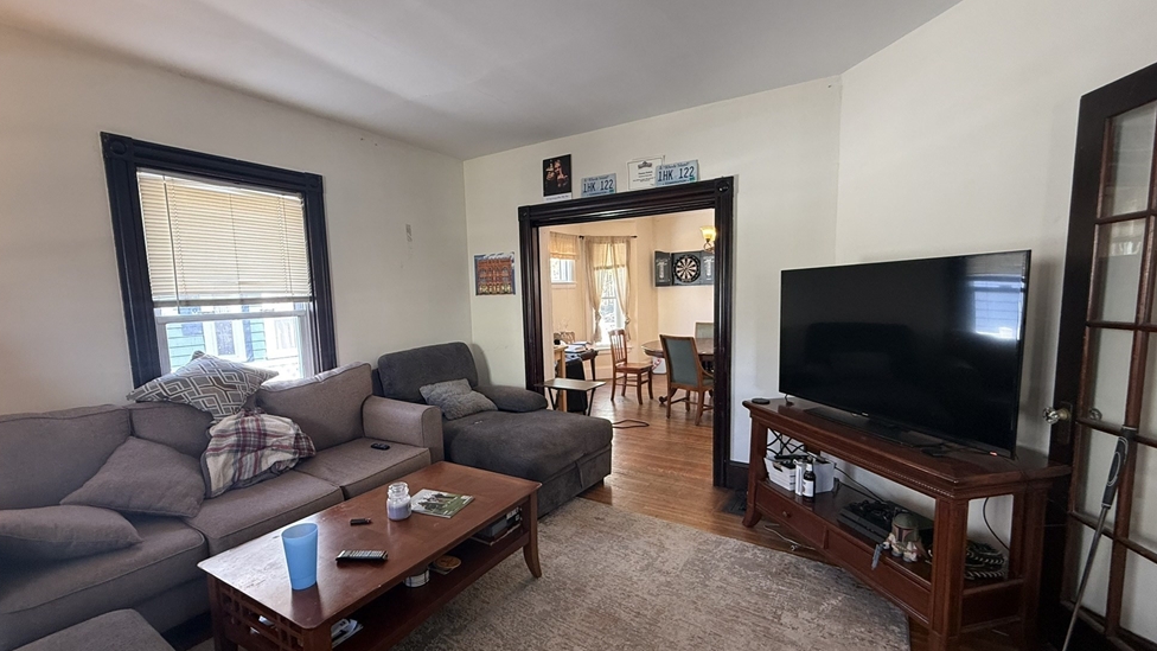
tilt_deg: -6.0
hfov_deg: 99.3
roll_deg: +1.7
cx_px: 561
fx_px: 491
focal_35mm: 16
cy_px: 350
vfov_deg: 67.0
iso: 200
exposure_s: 1/60
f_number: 2.2
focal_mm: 2.22
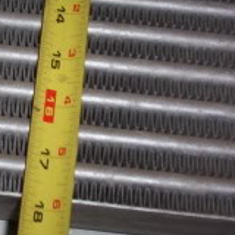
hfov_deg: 19.2
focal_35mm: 88
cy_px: 104
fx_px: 676
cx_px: 3
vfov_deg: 19.7
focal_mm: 6
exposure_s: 1/30
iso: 140
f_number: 4.5
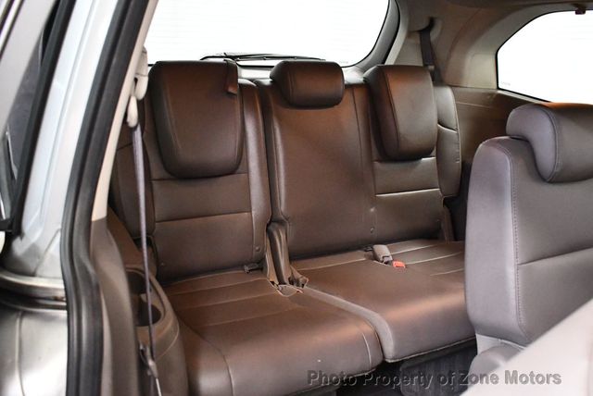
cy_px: 198
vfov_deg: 36.9
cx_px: 296
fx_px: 594
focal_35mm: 36
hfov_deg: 53.1
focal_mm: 18
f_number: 3.5
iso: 7200
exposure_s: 1/60
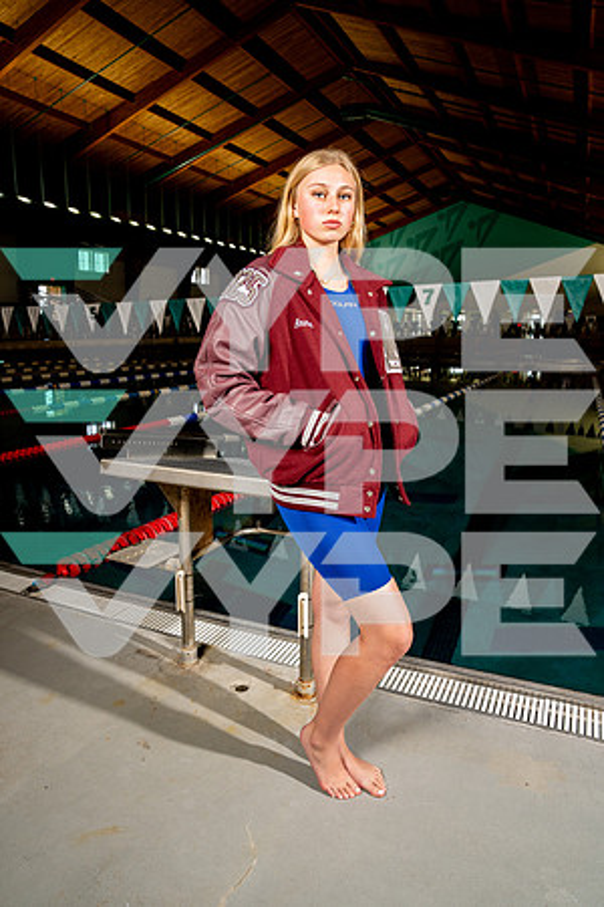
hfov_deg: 53.1
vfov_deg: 73.7
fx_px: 604
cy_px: 454
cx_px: 302
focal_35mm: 24
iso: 400
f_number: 7.1
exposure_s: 1/125
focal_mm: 24
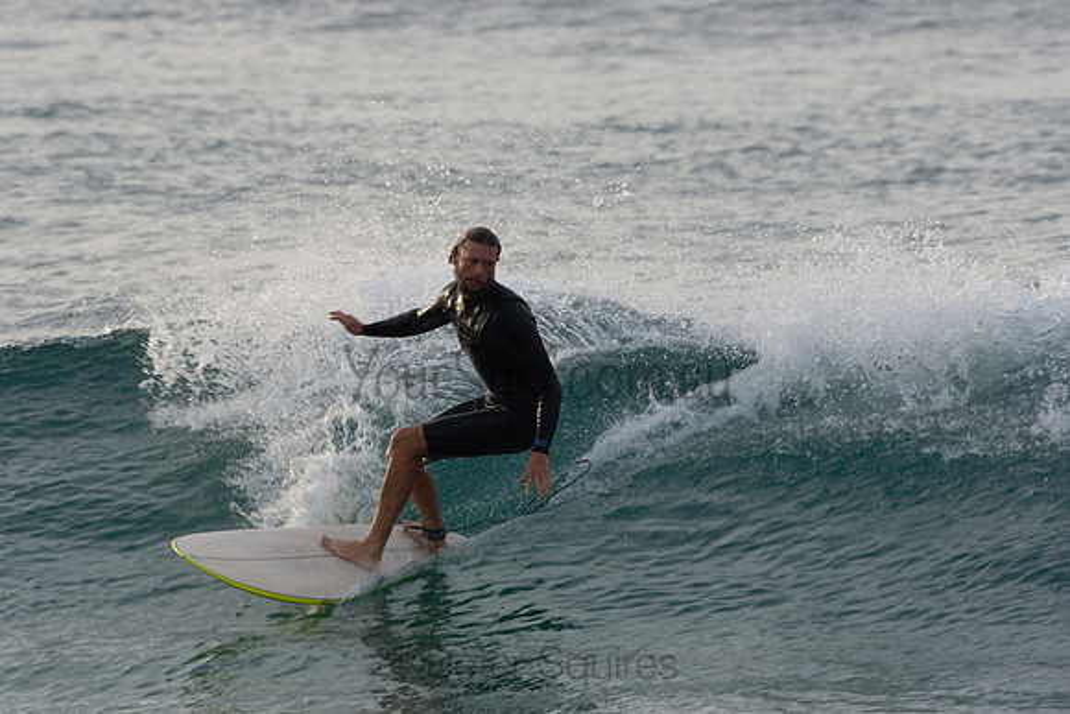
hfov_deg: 3.9
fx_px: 15607
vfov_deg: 2.6
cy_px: 357
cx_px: 535
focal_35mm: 525
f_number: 6.3
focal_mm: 350
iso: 100
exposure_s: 1/200
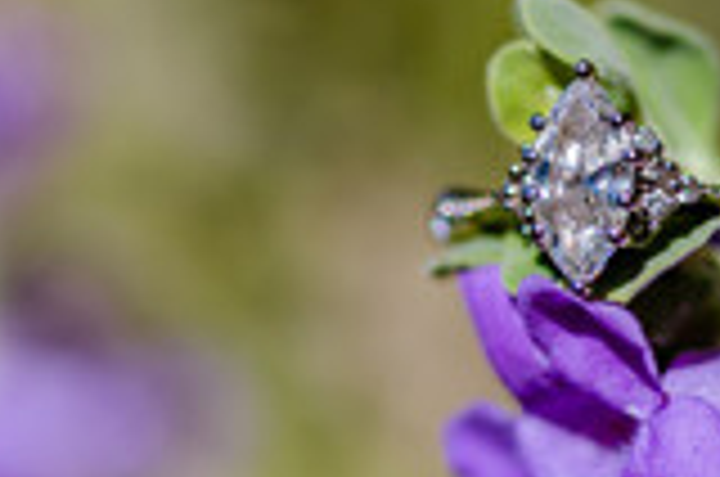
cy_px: 365
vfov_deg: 5.0
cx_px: 421
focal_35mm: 276
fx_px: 5509
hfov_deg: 7.5
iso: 200
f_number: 5.6
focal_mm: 105
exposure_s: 1/2500
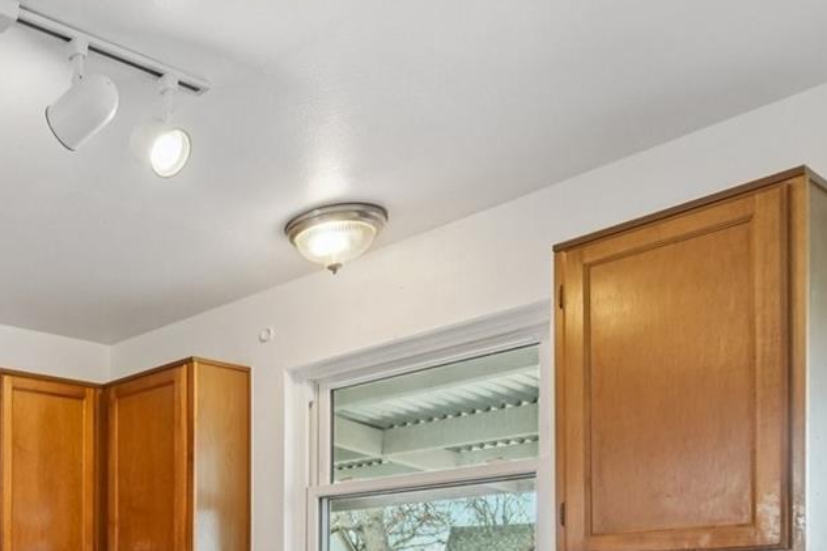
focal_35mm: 38
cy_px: 624
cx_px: -68
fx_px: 873
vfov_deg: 30.8
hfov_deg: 41.3
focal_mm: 10
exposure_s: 1/3.33
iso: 800
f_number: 8
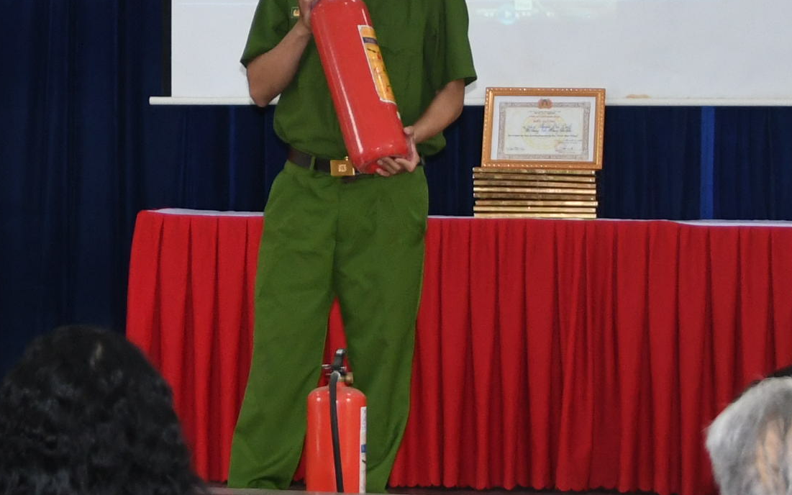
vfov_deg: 7.5
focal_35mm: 174
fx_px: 3756
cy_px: -9
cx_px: 112
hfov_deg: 12.0
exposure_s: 1/200
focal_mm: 30
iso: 1250
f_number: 4.2
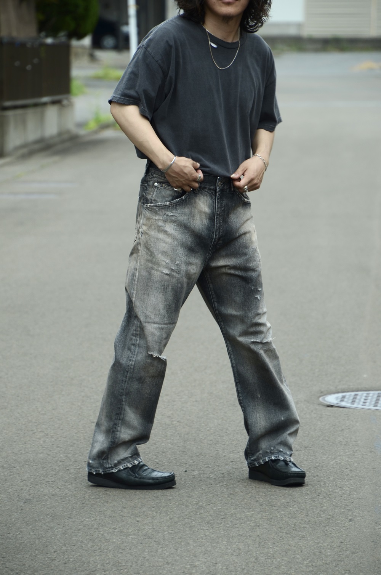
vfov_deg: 9.2
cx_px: 190
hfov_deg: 6.1
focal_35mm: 225
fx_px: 3586
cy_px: 288
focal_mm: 150
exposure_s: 1/200
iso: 125
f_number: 6
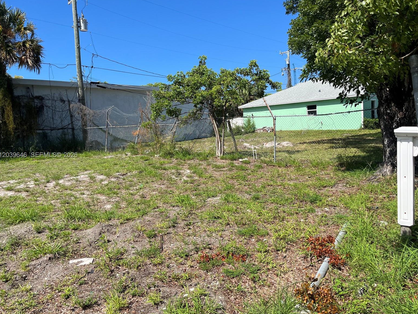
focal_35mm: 27
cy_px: 155
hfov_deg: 65.3
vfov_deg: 51.4
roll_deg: +4.4
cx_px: 210
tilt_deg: -4.7
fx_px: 326
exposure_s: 1/3135
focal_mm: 5.1
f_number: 1.6
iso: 50
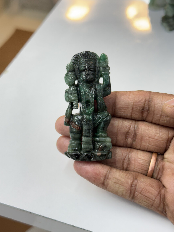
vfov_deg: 39.7
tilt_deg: -45.0
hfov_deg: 30.3
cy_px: 116
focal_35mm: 48
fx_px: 322
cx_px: 87
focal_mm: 6.76
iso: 80
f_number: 1.78
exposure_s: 1/100
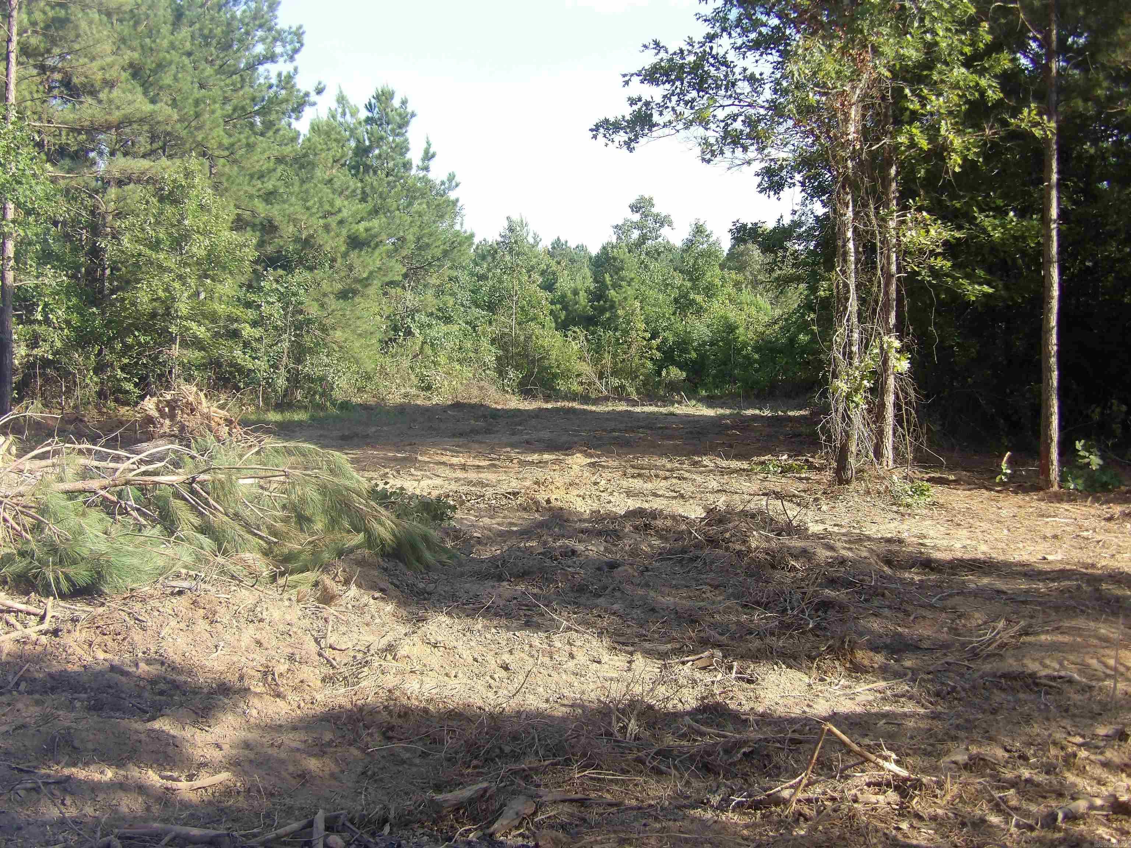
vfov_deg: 31.5
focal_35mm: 46
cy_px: 424
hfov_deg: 41.2
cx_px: 566
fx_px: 1503
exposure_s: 1/237
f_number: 3.8
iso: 100
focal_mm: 8.2
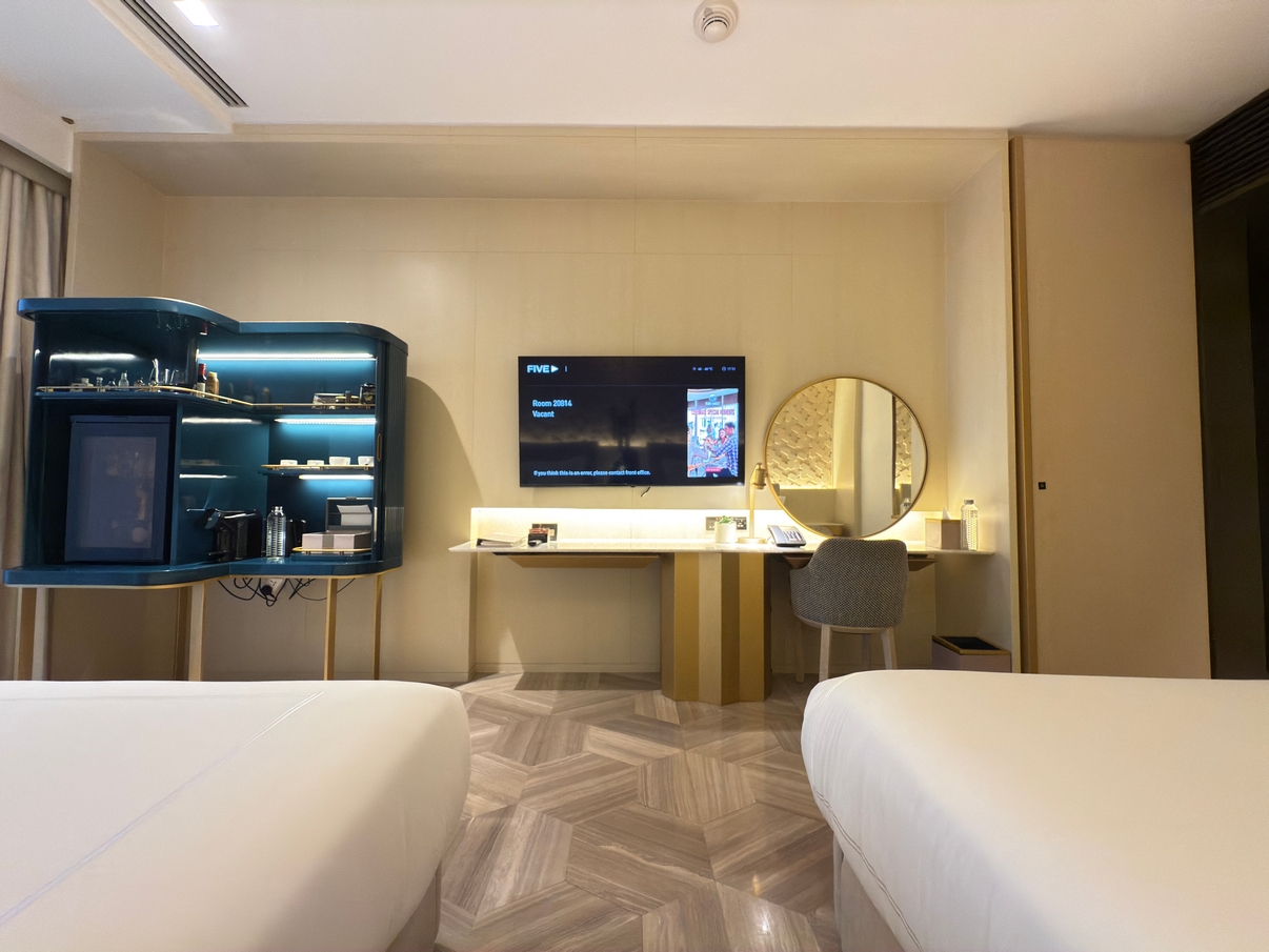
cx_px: 634
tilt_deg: +2.4
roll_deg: +0.0
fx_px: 513
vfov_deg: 85.7
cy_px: 476
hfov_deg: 102.1
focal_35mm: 14
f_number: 2.2
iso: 250
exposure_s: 1/25
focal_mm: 2.22
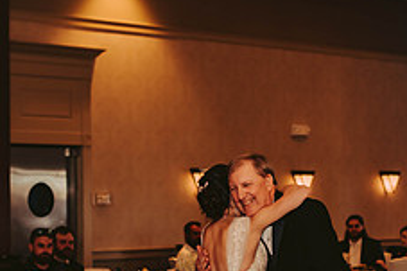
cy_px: 263
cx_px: 244
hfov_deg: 16.0
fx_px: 1446
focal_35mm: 128
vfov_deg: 10.6
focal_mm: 50
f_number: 2.5
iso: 800
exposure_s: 1/125
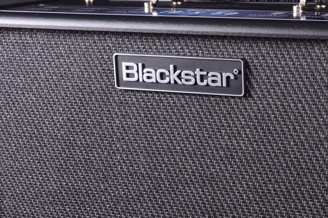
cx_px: 266
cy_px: 217
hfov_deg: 17.7
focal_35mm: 115
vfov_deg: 11.7
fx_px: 1046
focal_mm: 30
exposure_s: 1/200
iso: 200
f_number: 10
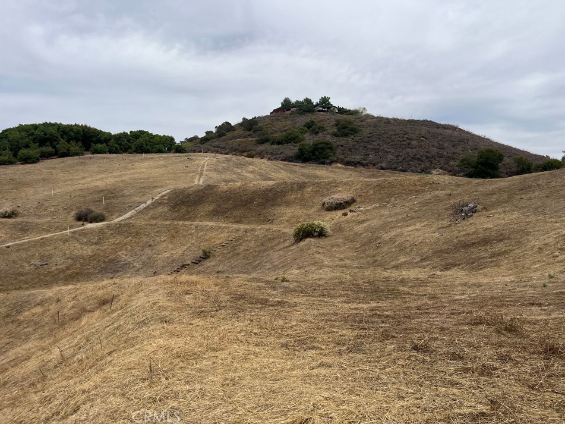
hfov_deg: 63.4
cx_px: 302
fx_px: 457
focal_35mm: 28
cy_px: 197
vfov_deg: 49.7
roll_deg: -0.3
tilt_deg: +1.0
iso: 50
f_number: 1.6
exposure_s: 1/5848
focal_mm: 5.1
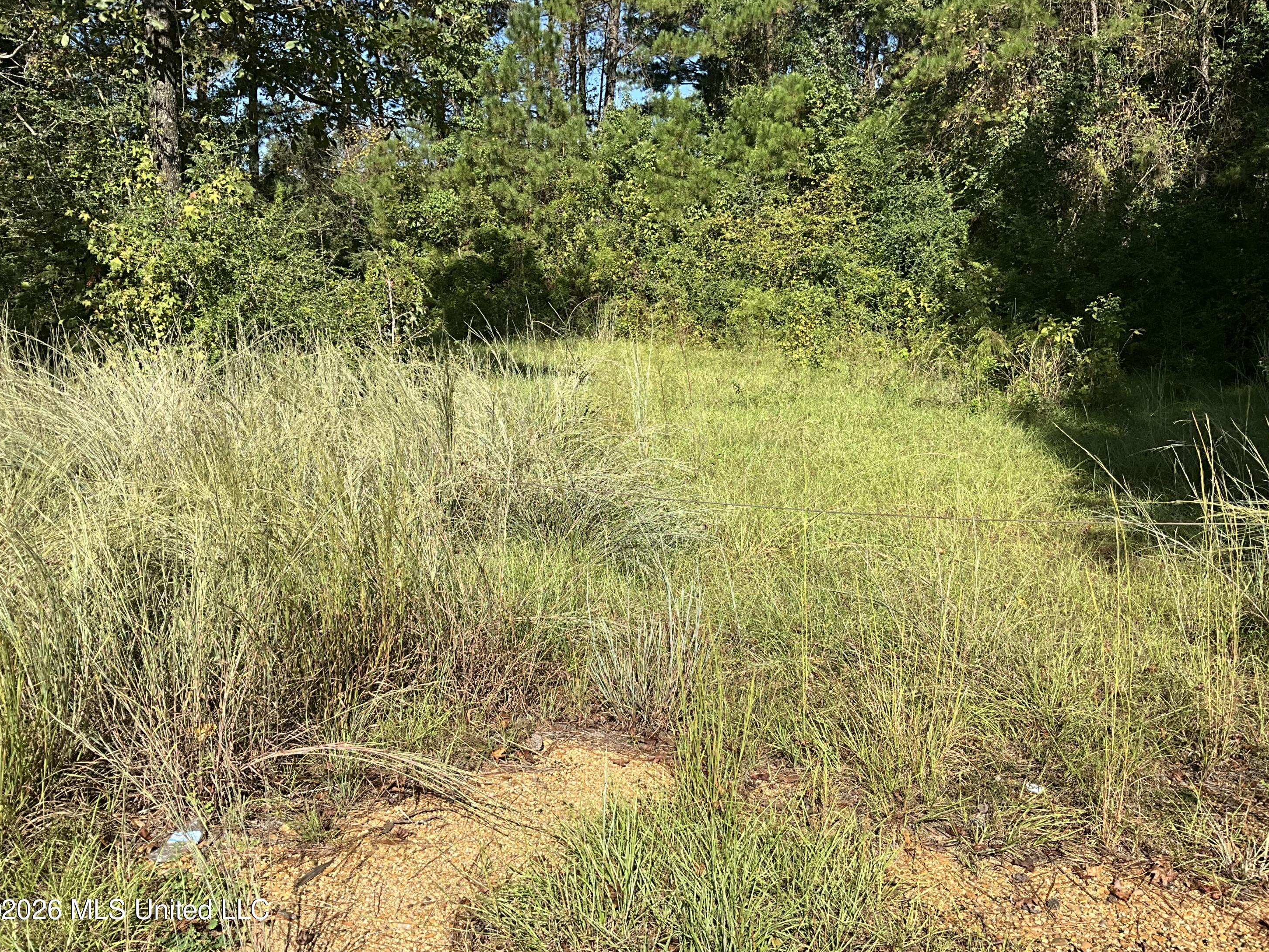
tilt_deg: -10.0
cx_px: 634
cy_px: 462
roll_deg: -0.4
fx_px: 1100
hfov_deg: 60.0
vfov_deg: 46.8
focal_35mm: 30
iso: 25
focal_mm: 3
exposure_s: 1/1279
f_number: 1.8
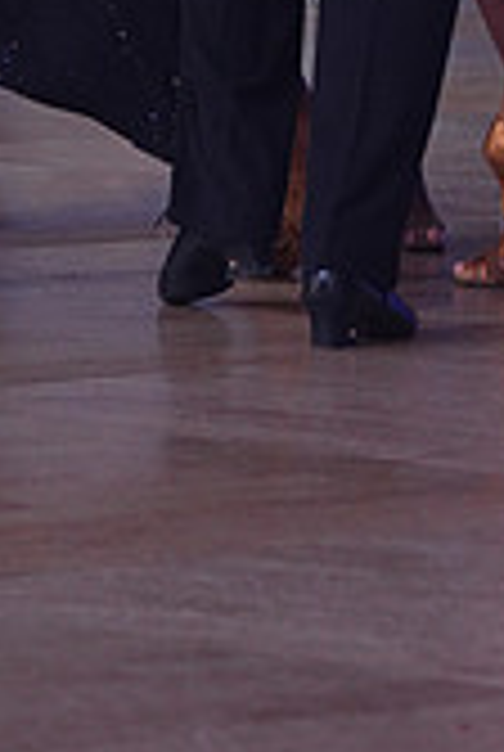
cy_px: -527
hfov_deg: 3.2
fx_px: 9055
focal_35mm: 433
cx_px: 326
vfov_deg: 4.7
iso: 1600
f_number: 4
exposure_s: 1/400
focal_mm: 125
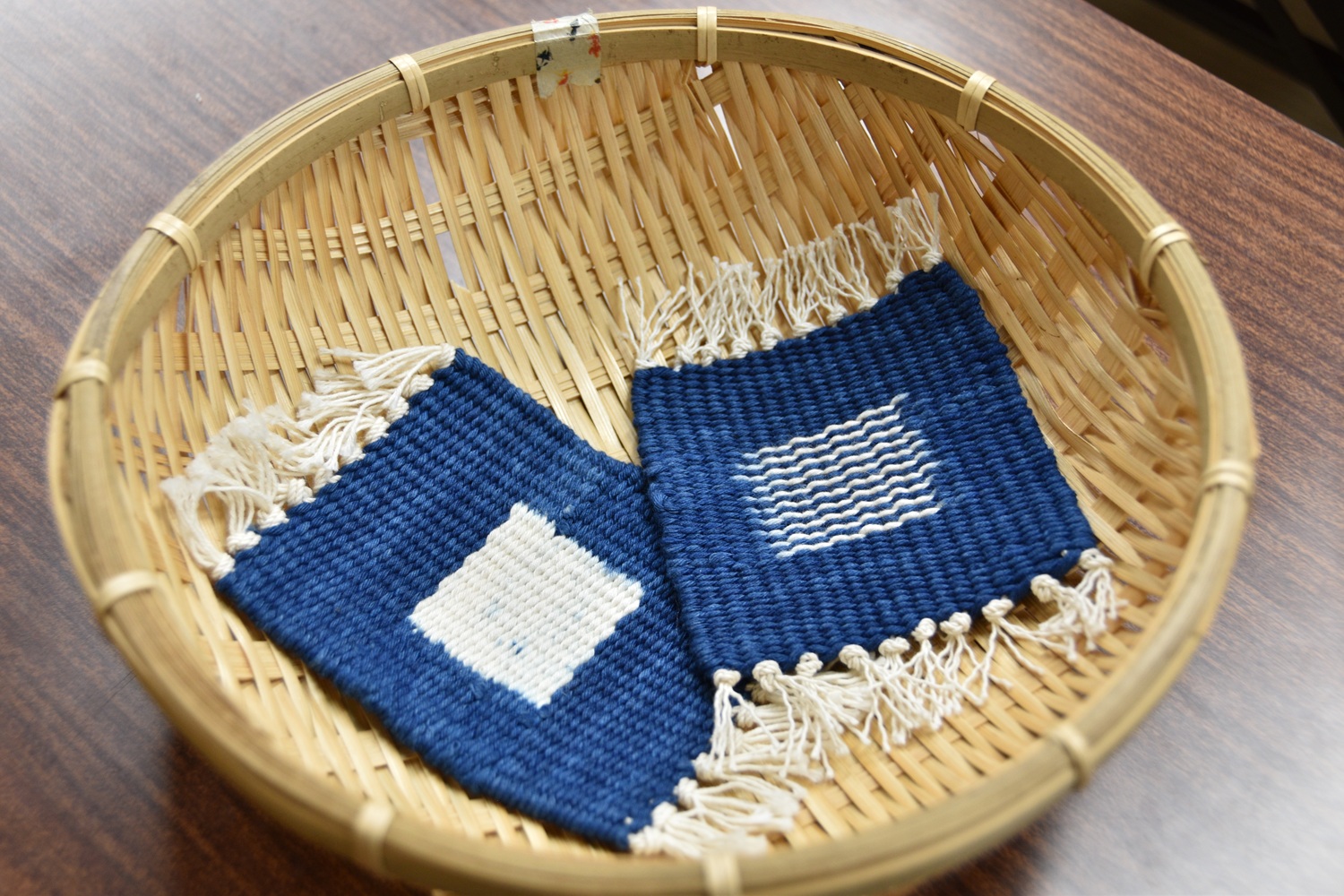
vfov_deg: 25.8
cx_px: 672
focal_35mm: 52
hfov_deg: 37.9
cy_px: 448
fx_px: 1960
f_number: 4.5
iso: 400
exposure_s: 1/50
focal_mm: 35
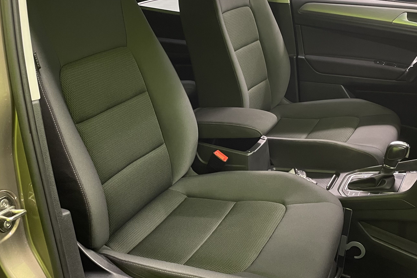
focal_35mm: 42
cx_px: 217
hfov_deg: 46.4
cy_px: 120
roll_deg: -0.1
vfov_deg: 31.9
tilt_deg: -22.9
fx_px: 486
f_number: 1.6
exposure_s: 1/50
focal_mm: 4.2
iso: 400
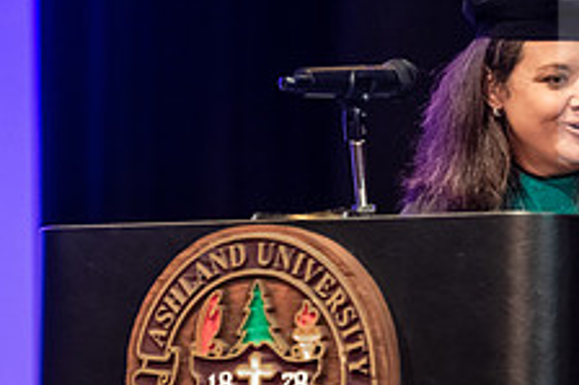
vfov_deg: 3.3
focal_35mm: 415
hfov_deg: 5.0
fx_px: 6669
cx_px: 481
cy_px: 260
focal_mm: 160
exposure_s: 1/200
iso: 4000
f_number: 3.2
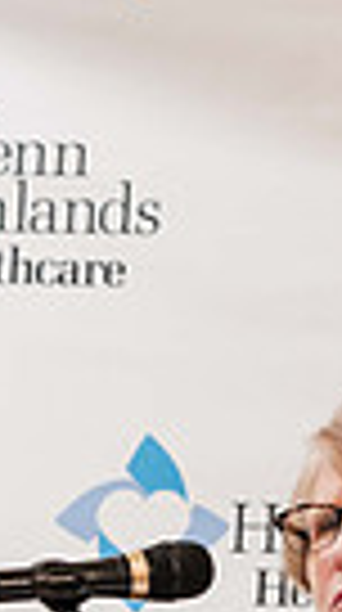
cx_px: 381
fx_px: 7437
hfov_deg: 2.6
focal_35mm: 459
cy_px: 933
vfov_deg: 4.7
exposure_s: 1/250
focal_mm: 85
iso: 1600
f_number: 2.8
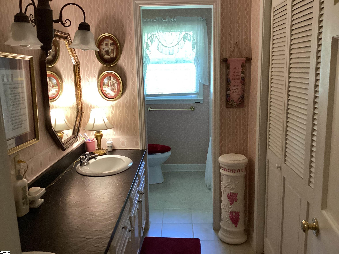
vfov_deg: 45.4
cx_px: 170
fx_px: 304
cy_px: 127
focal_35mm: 31
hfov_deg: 58.4
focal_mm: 3.3
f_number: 2.4
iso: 320
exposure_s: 1/60
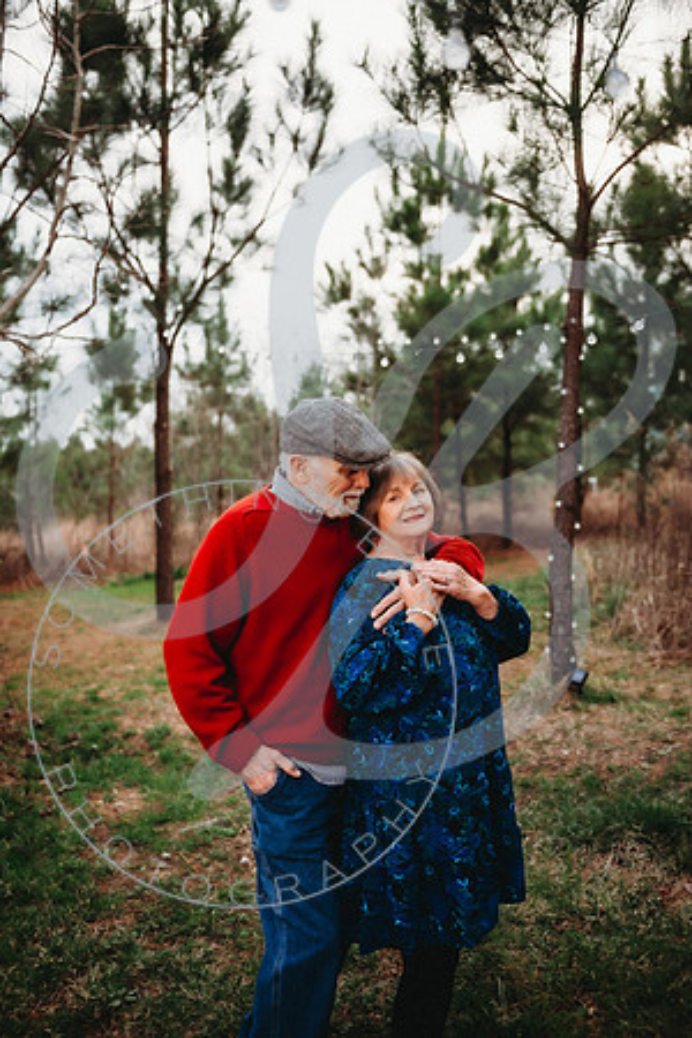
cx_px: 346
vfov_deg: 55.8
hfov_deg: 38.9
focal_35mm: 34
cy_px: 519
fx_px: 980
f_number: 2.8
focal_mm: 34
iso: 400
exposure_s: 1/250
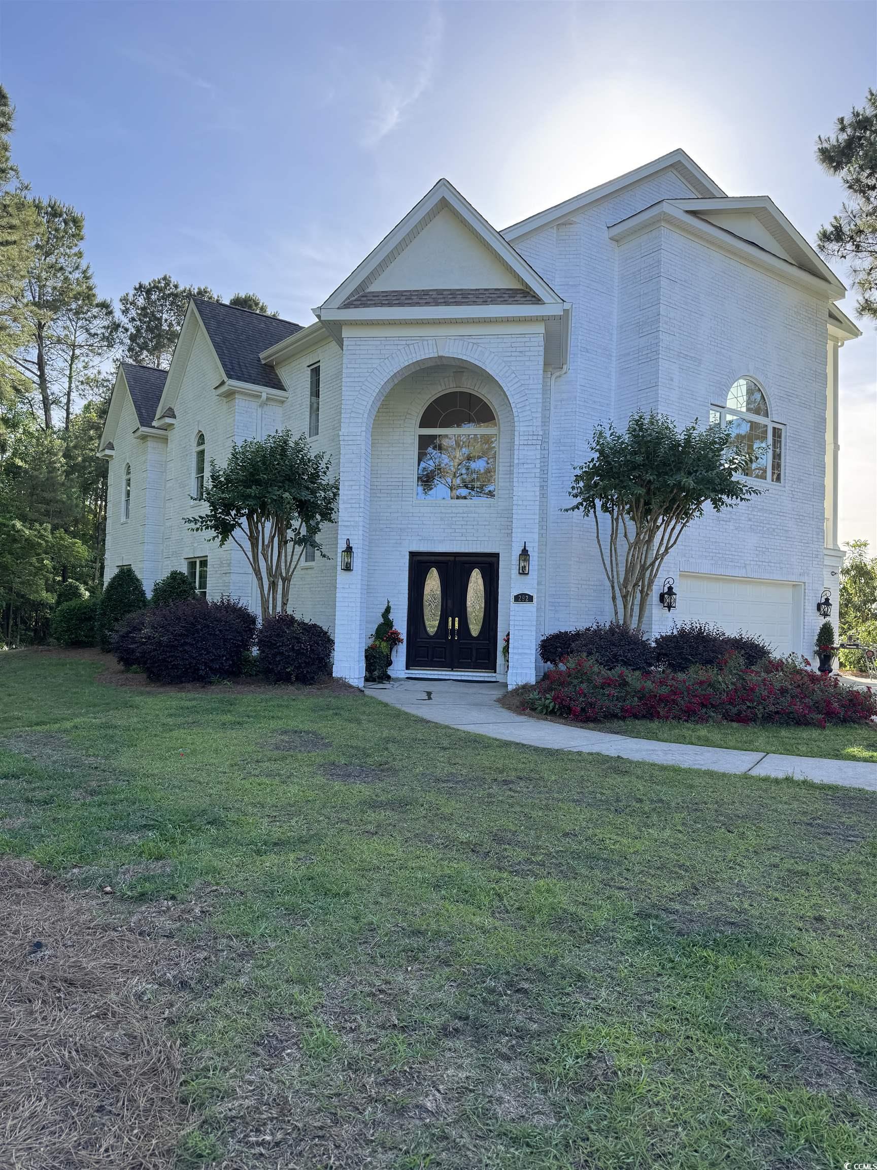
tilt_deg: +1.5
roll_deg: -1.0
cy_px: 585
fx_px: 811
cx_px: 438
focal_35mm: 24
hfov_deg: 56.8
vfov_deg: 71.6
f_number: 1.78
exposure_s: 1/1094
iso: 80
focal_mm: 6.76
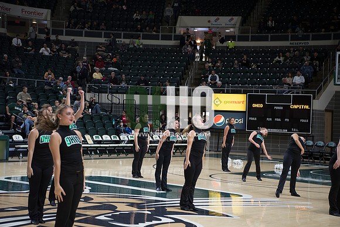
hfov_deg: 28.8
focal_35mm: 70
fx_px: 661
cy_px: 114
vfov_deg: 19.5
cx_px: 170
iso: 2000
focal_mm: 70
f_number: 3.5
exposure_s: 1/500
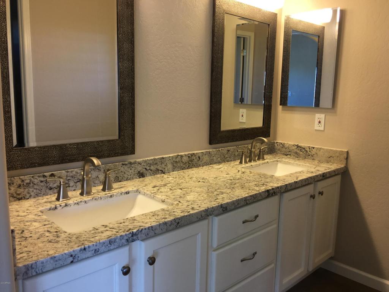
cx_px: 194
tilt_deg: -7.3
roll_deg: -1.5
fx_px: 326
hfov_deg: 61.7
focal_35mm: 29
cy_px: 146
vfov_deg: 48.2
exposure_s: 1/30
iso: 25
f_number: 2.2
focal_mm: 4.15
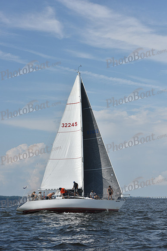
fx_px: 640
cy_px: 126
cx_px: 84
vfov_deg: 22.1
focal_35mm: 92
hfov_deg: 14.9
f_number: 10
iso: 320
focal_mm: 92
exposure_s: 1/1250
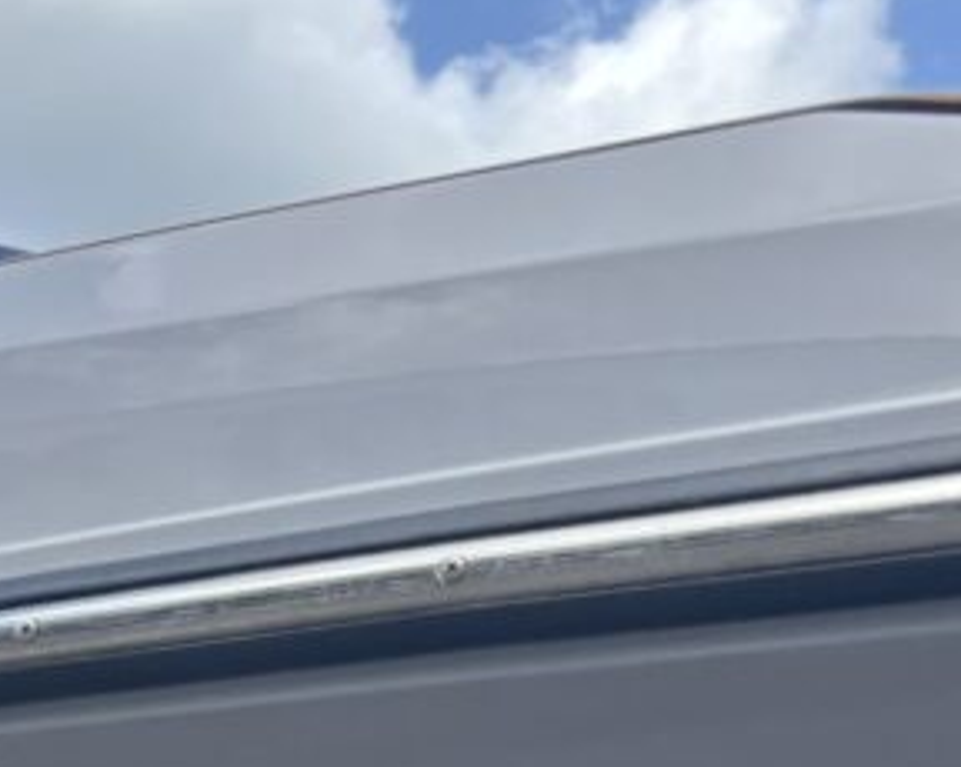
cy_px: 1161
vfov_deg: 15.1
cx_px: -275
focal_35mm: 94
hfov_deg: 18.9
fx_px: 2672
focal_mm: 5.96
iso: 50
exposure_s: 1/1845
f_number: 1.6
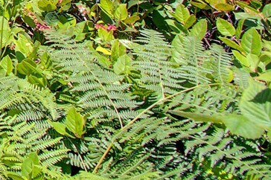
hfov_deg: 16.4
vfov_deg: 16.8
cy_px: -120
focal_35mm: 70
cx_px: -339
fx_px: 526
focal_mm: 10
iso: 200
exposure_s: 1/320
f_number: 9
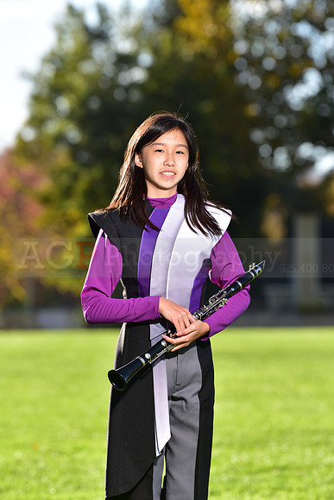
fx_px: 2781
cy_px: 250
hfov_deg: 6.9
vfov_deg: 10.3
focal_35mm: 200
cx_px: 167
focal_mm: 200
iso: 80
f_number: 5
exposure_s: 1/250
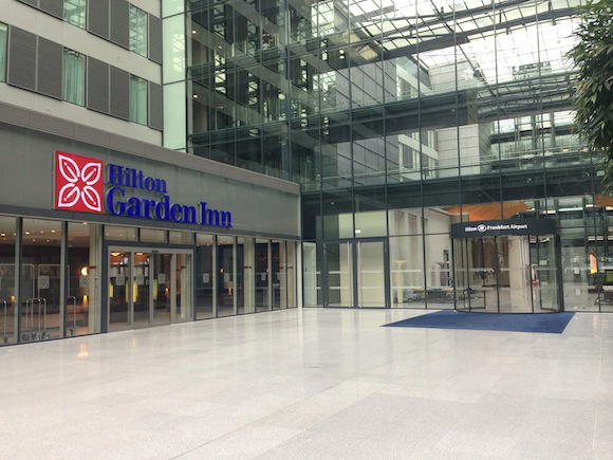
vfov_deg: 42.9
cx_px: 306
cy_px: 230
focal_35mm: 33
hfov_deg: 55.4
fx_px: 584
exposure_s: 1/120
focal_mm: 4.13
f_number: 2.4
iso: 100
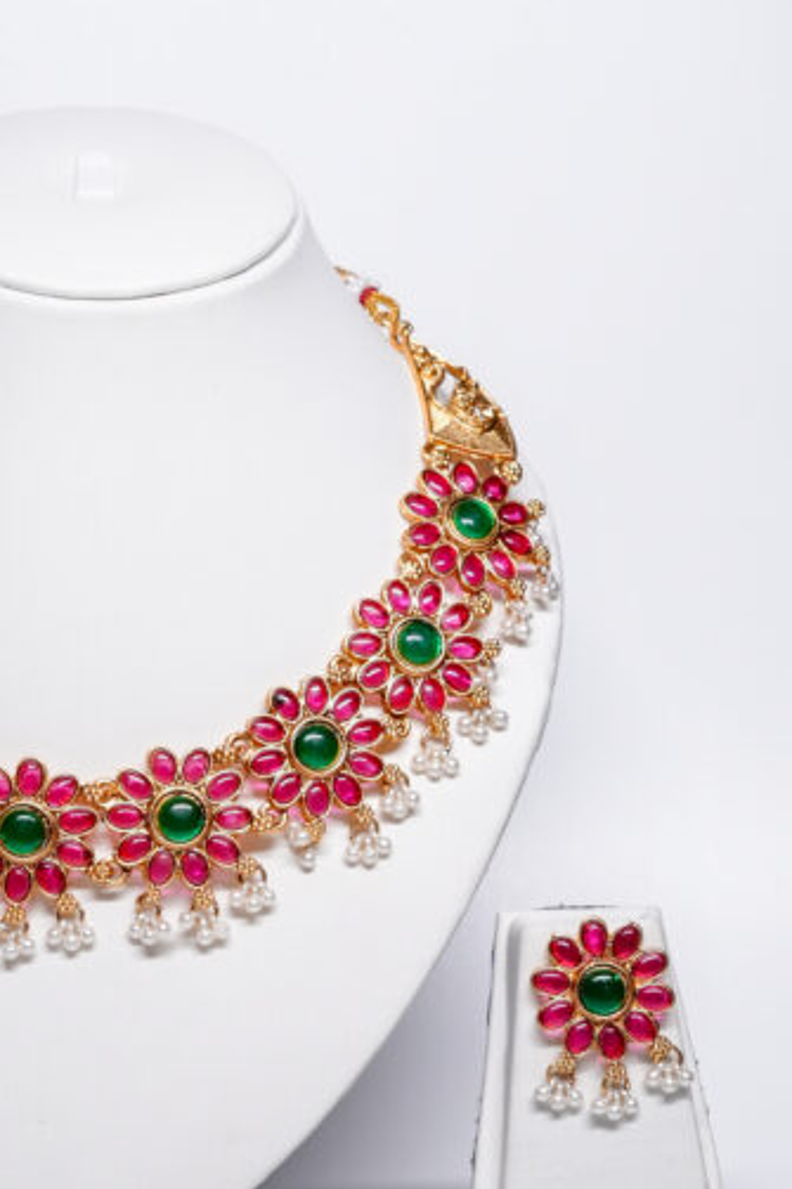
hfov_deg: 14.6
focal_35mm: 93
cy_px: 785
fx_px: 3071
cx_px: 85
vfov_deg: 21.8
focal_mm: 35
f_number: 5.6
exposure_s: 1/320
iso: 1000
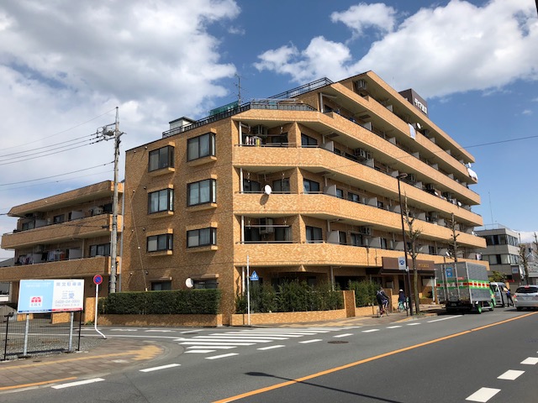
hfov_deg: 63.4
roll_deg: +2.8
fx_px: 435
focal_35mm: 28
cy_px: 202
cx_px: 269
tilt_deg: +13.1
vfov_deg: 49.7
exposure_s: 1/2825
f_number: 1.8
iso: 20
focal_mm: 3.99
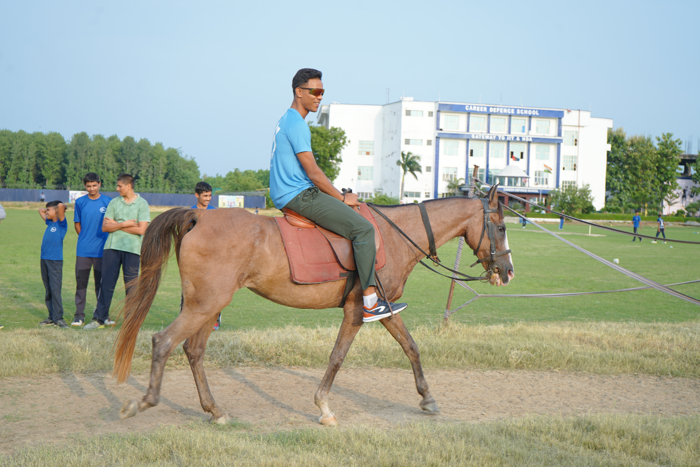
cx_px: 350
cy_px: 234
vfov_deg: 24.6
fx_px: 1069
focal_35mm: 55
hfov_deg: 36.2
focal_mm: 55
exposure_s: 1/200
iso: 125
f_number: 5.6
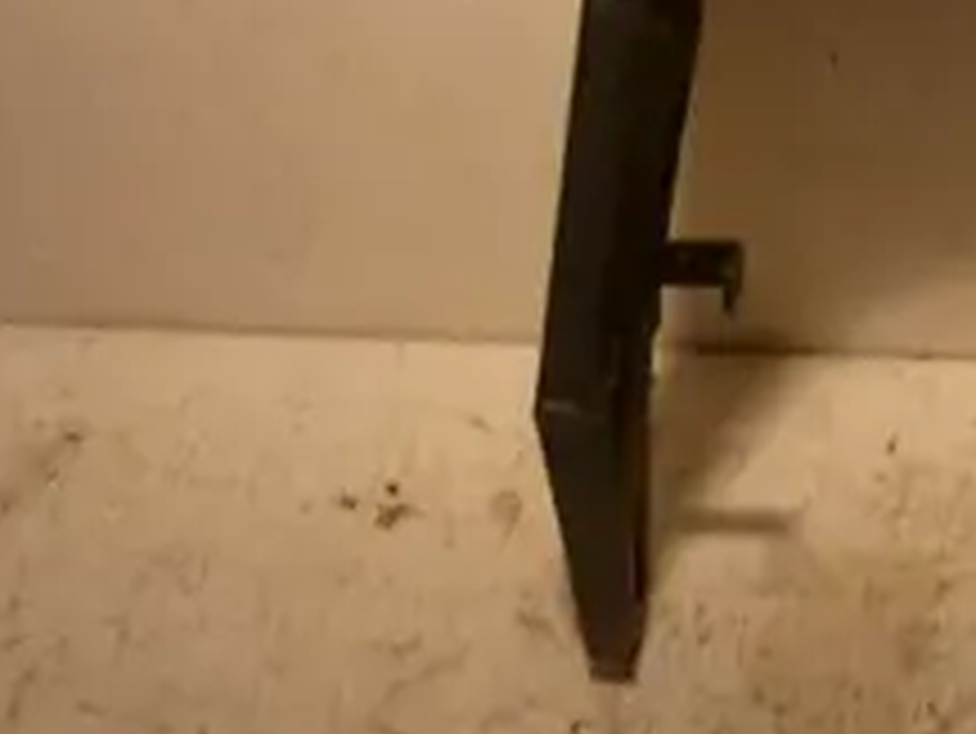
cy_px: -54
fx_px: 2059
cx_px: 1003
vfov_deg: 19.4
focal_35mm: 73
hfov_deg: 25.2
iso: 80
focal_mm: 5.5
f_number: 2.8
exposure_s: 1/50
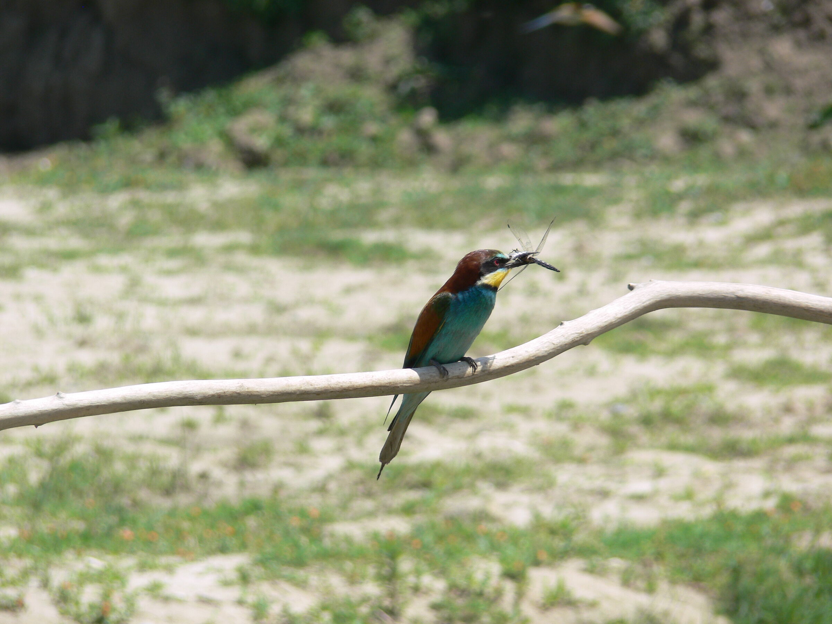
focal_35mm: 420
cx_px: 416
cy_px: 312
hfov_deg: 4.7
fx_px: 10095
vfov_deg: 3.5
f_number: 5.6
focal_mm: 88.8
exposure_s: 1/320
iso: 80
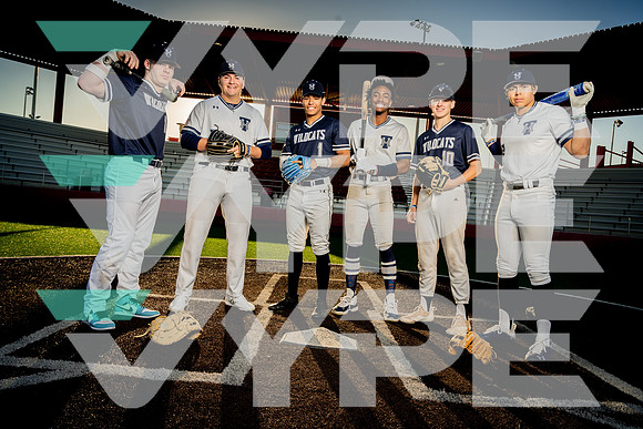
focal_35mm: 26
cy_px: 214
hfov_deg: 69.4
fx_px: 464
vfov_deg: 49.6
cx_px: 322
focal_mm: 26
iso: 125
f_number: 8
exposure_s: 1/250
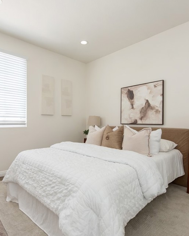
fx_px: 147
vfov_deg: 77.6
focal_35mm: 21
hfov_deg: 65.5
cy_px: 122
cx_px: 91
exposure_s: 1/125
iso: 360
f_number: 5.6
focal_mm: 14
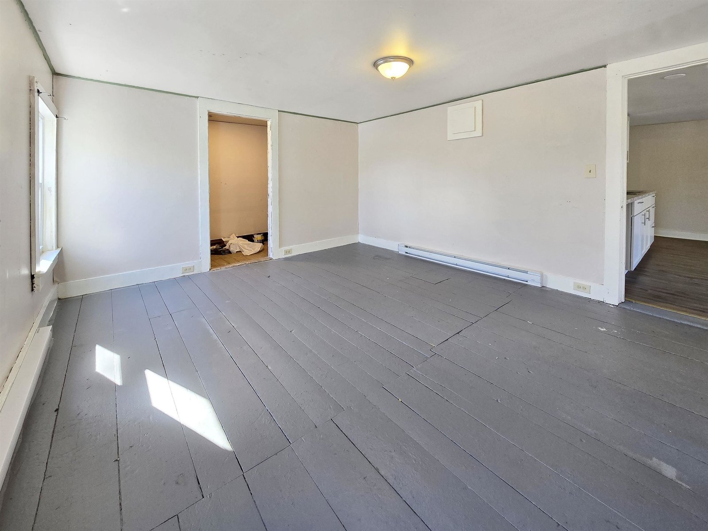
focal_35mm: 13
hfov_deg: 106.2
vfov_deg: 89.9
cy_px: 266
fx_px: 266
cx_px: 354
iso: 80
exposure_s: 1/60
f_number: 2.2
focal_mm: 2.2
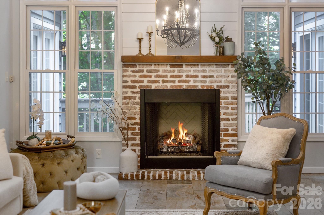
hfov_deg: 39.6
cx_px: 162
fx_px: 450
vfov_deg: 26.9
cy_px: 108
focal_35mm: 50
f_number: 3.2
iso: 320
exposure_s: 1/200
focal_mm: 50
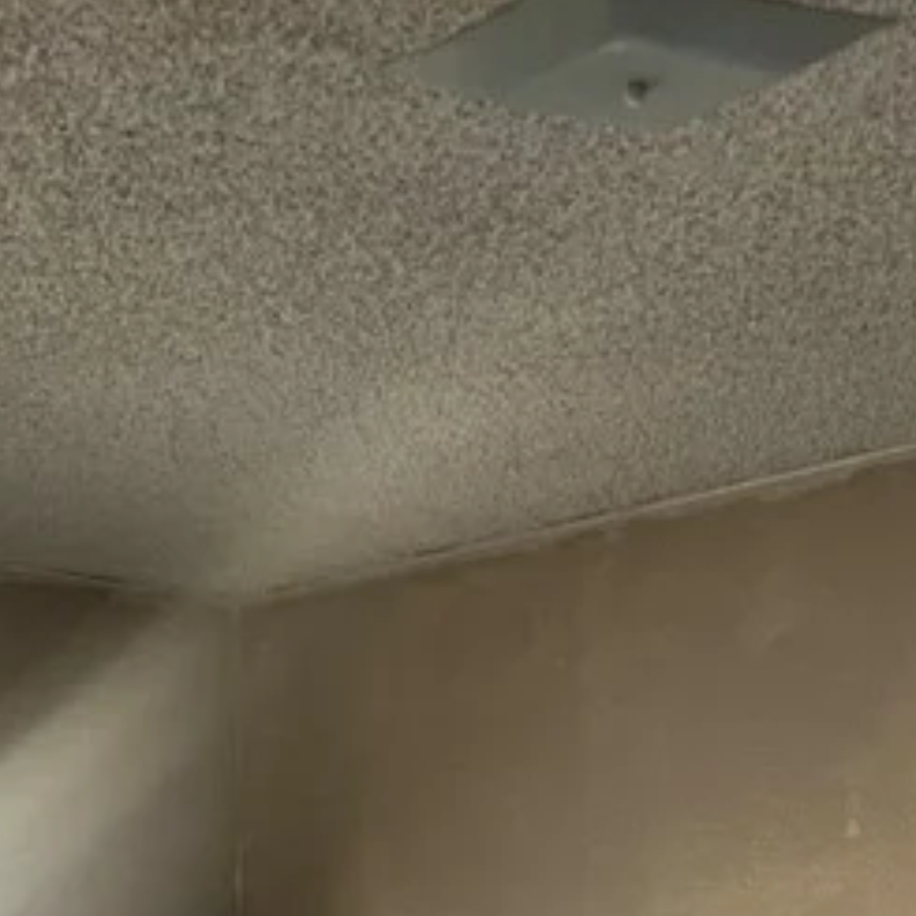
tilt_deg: +3.9
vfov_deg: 17.5
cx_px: 538
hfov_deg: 18.1
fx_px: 2874
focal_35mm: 96
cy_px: 1013
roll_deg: +0.5
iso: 160
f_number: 1.5
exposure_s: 1/60
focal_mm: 5.7
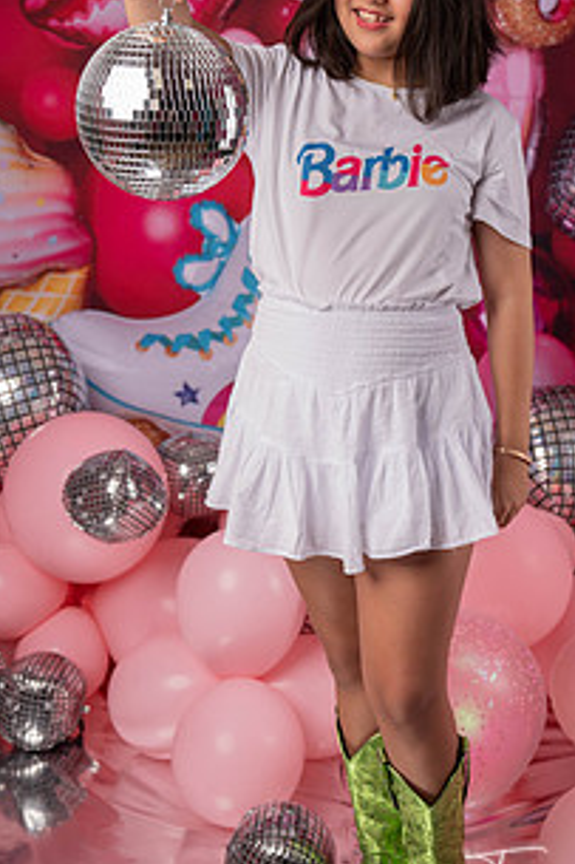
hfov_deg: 20.9
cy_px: 354
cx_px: 346
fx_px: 1559
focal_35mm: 65
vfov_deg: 30.9
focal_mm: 44
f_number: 4.5
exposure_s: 1/250
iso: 125
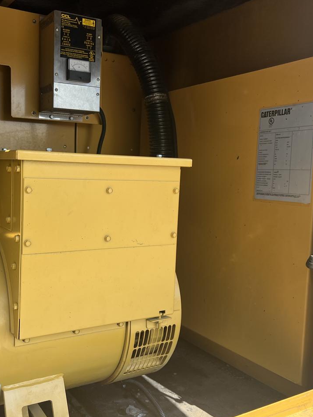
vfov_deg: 52.6
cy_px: 209
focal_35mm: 35
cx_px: 101
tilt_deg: -2.7
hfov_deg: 40.1
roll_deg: -1.3
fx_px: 422
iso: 50
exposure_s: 1/827
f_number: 1.5
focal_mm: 5.7
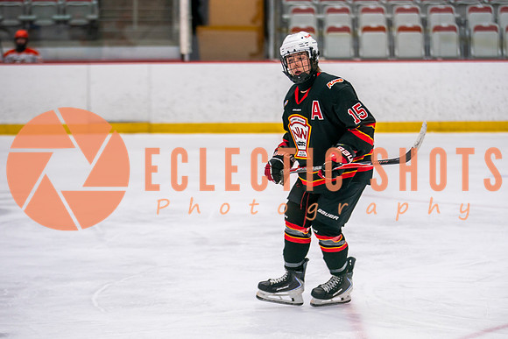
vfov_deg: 9.6
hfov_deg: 14.3
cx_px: 284
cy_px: 183
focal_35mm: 144
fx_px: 2027
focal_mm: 115
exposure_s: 1/640
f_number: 2.8
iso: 640
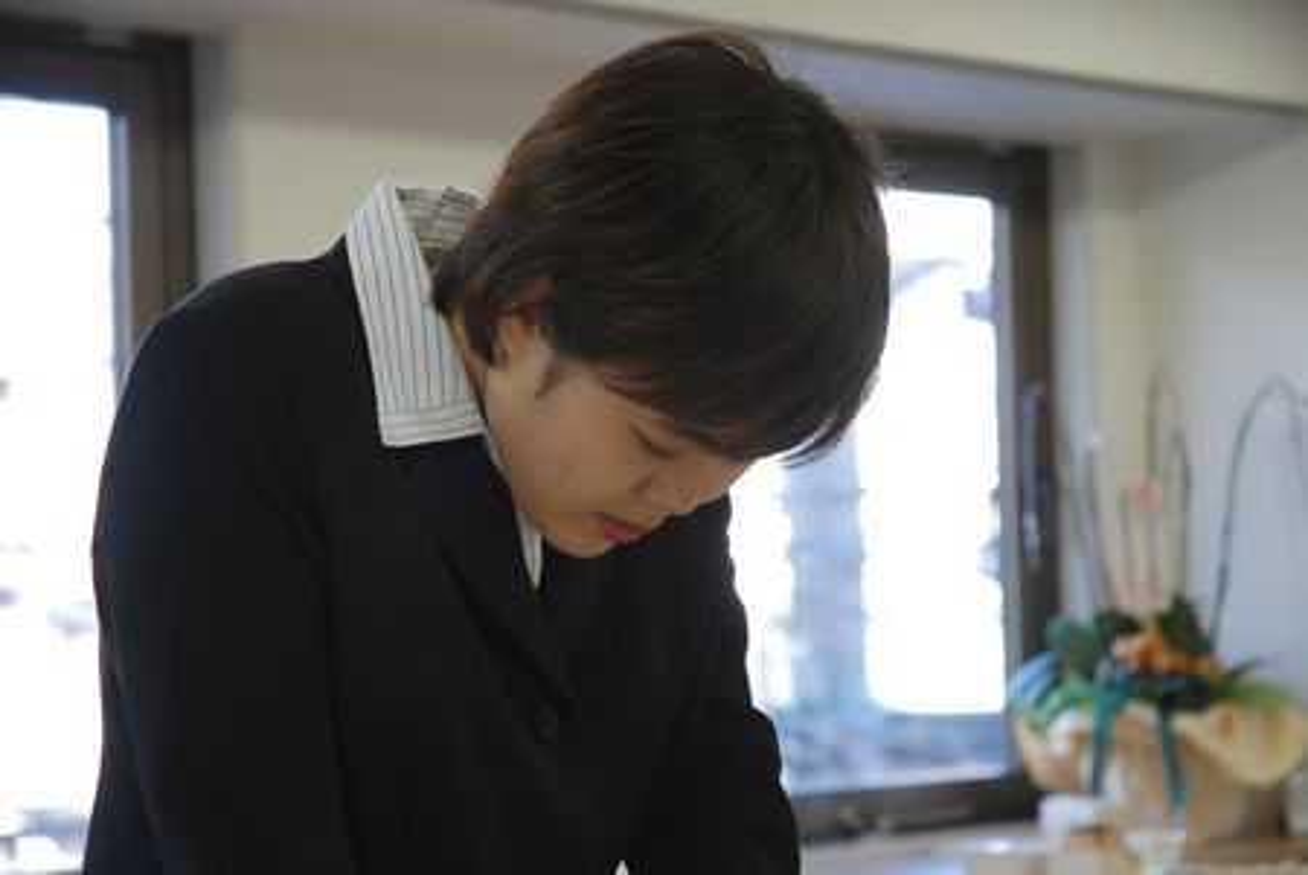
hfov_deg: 19.4
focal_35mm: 105
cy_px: 438
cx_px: 654
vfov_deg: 13.1
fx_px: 3819
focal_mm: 70
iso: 200
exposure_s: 1/40
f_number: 4.5
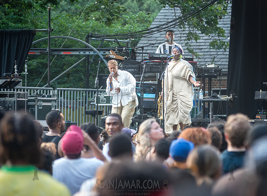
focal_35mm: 225
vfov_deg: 6.5
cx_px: 167
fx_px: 1723
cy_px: 84
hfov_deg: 8.9
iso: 1250
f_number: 4
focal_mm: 185
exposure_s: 1/250
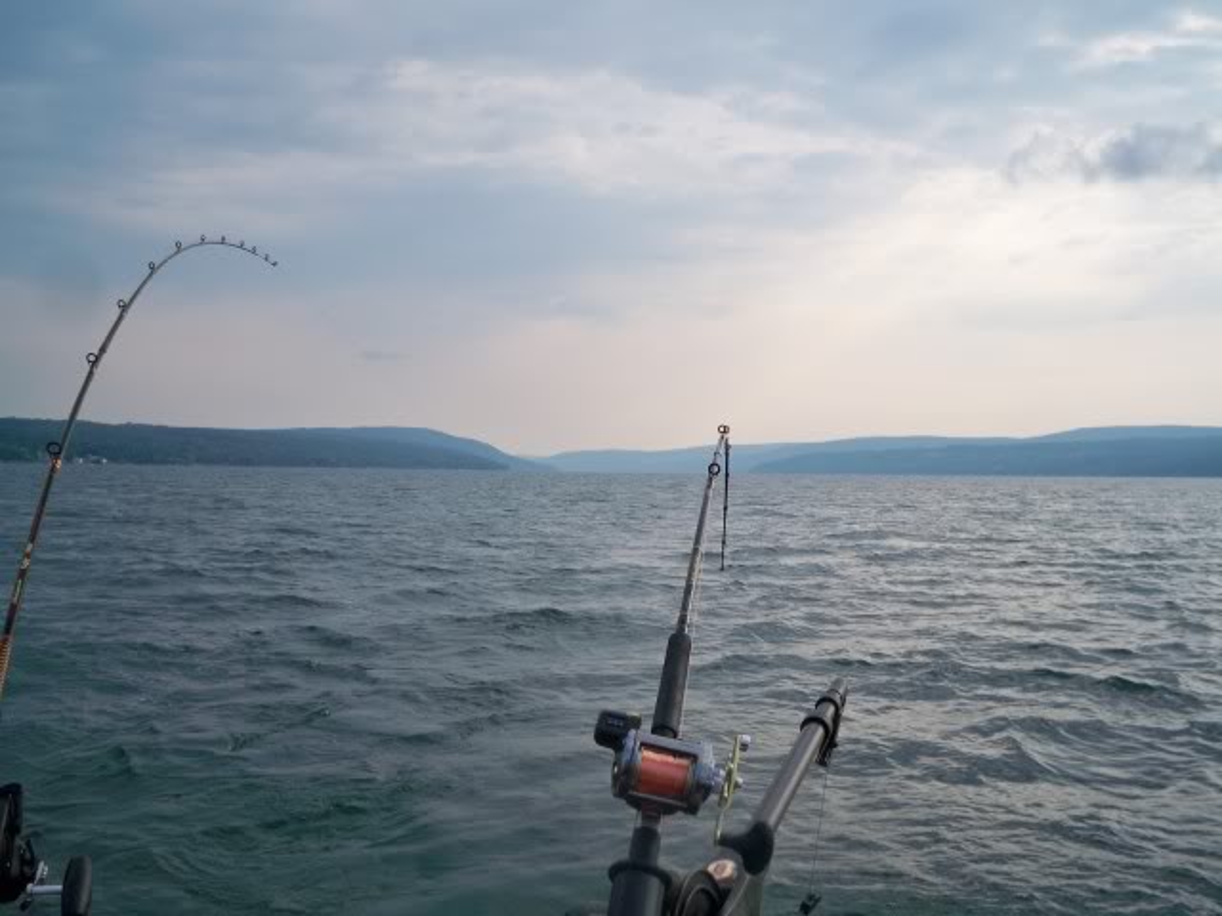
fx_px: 1236
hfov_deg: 52.6
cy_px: 458
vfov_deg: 40.7
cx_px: 611
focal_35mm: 35
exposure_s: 1/640
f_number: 4.7
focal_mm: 6.3
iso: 80
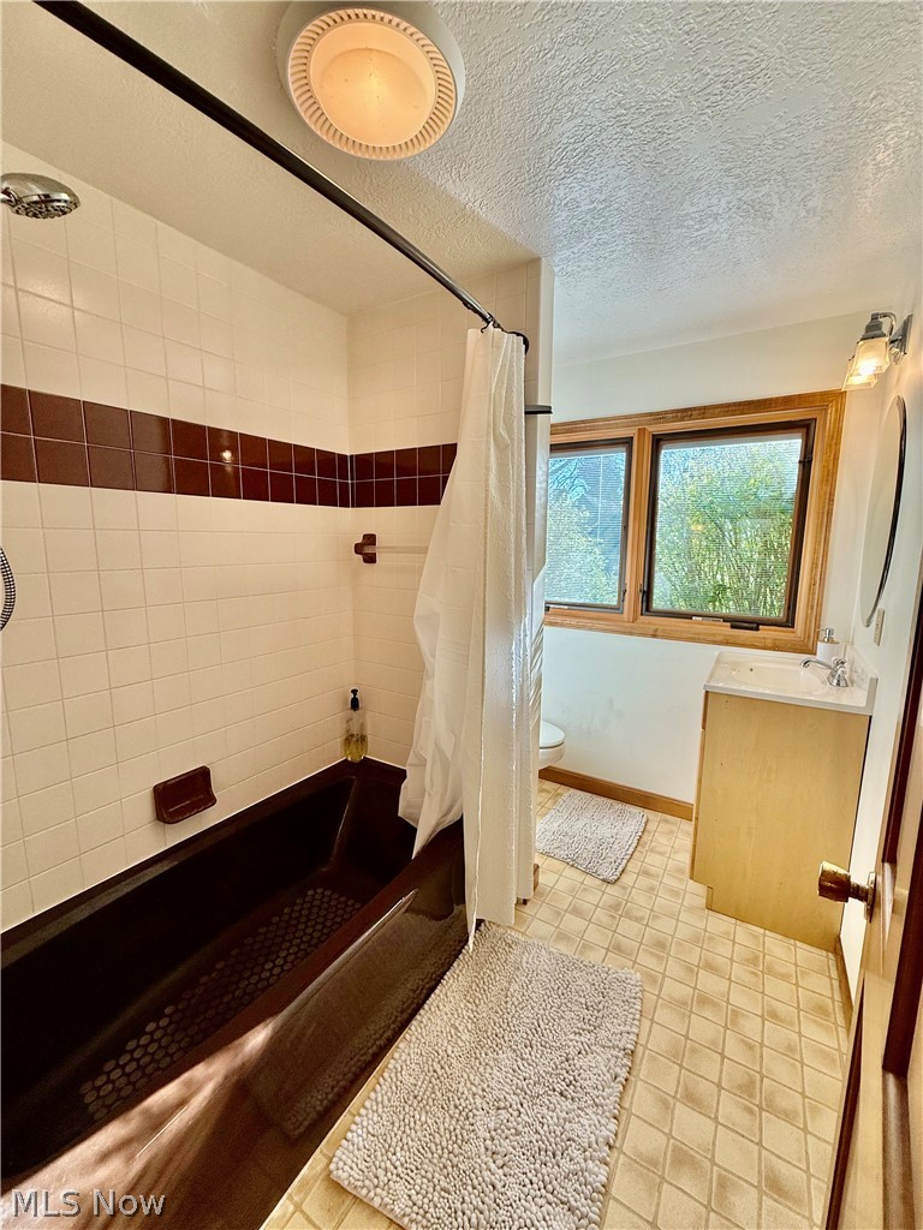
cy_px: 615
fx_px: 498
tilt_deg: -7.0
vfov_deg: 102.1
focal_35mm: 14
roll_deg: -0.5
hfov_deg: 85.7
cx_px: 462
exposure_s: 1/120
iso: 64
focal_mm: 2.22
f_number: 2.2
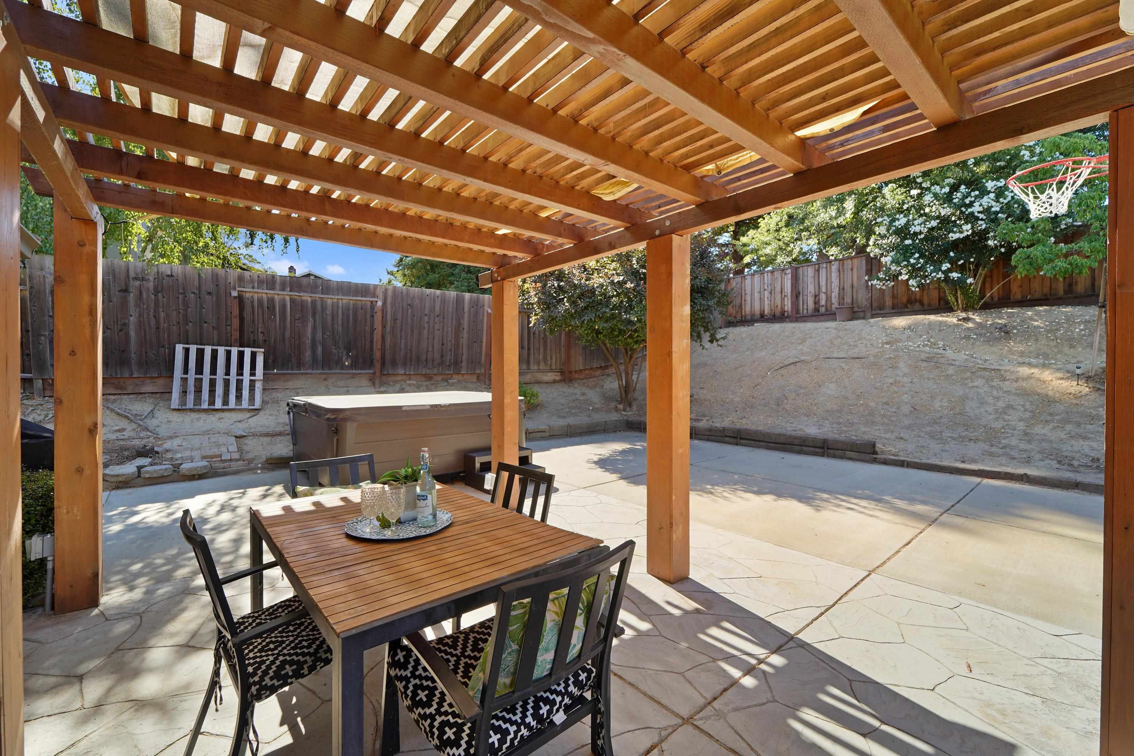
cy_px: 378
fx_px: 441
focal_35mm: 14
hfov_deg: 104.3
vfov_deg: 81.2
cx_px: 567
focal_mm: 14
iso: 100
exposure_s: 1/25
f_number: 8
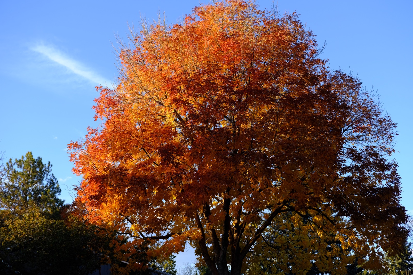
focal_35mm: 53
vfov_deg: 25.5
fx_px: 608
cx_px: 206
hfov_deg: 37.5
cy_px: 138
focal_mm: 35
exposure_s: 1/220
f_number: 4
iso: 160
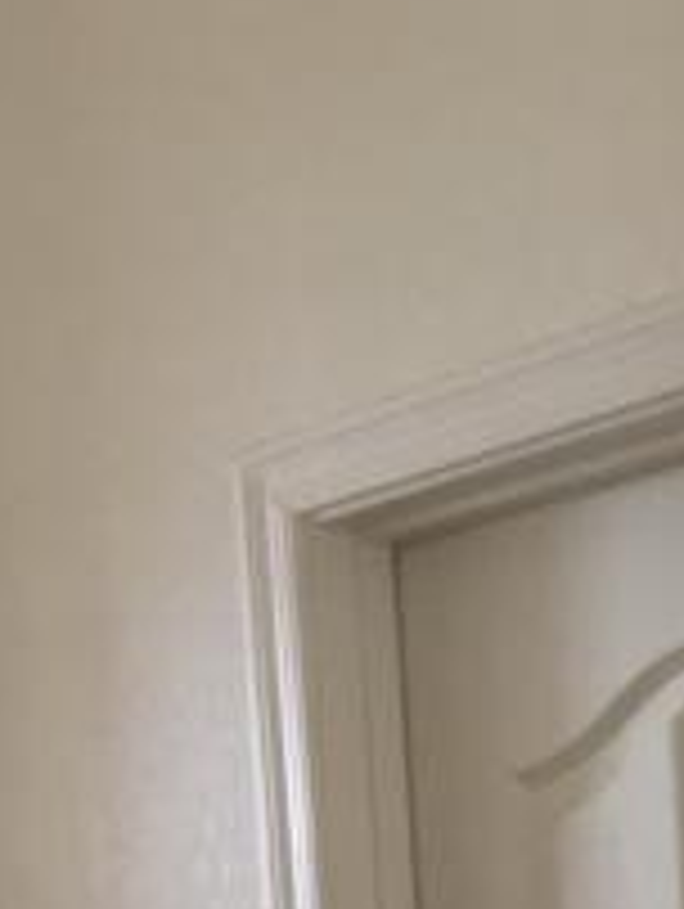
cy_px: 1584
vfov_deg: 15.6
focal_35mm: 110
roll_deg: +4.4
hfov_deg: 13.5
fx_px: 2892
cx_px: 194
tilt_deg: -5.1
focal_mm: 4.15
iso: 50
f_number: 2.2
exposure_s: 1/30
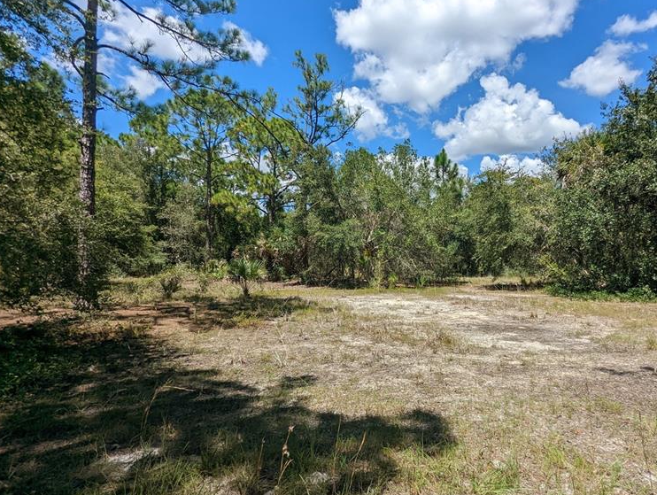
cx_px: 400
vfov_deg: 61.2
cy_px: 259
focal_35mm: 22
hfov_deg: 75.3
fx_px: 418
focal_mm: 2.35
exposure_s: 1/2268
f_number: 2.2
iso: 51
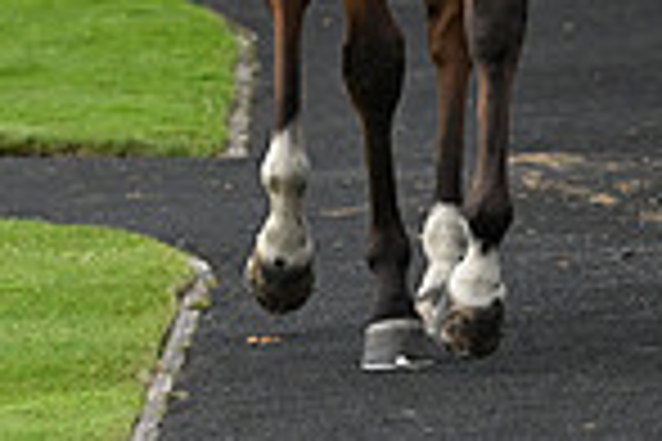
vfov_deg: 1.9
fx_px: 13460
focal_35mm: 732
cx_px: 567
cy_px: -400
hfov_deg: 2.8
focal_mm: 185
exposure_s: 1/800
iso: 640
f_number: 5.6
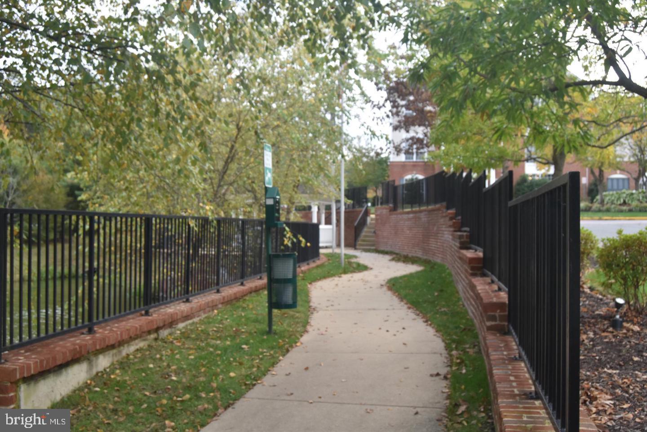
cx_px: 324
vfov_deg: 36.9
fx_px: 647
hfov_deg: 53.1
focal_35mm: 36
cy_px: 216
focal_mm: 24
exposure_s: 1/200
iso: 400
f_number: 7.1
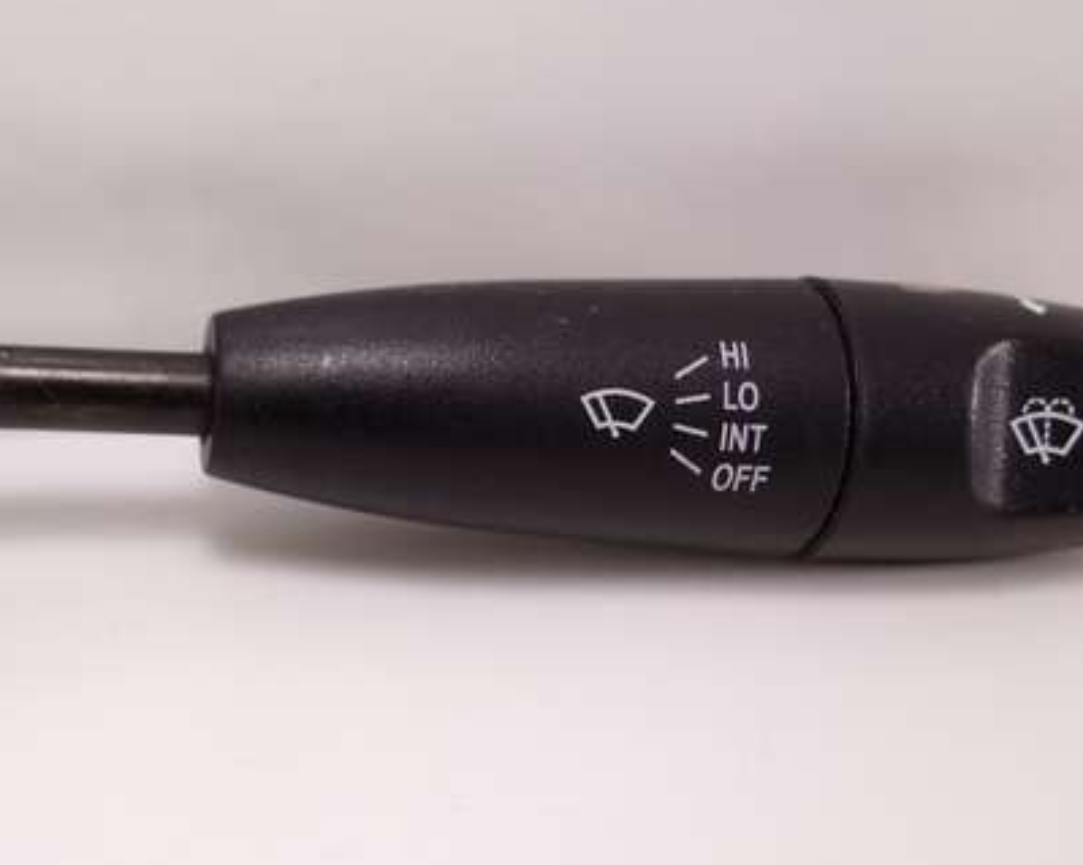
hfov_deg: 33.1
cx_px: 130
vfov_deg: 28.1
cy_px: 408
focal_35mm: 54
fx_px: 1730
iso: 125
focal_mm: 10.4
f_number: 2.5
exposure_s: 1/100
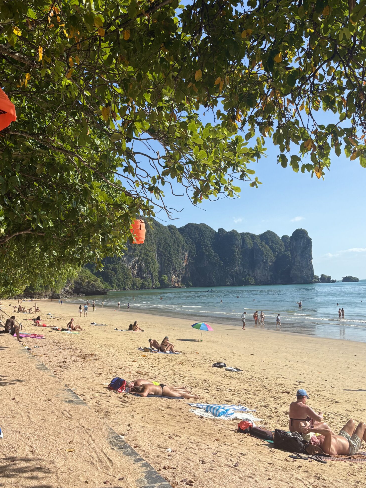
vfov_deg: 53.9
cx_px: 158
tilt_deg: +7.7
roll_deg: +3.0
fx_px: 479
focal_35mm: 34
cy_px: 226
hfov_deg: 41.7
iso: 50
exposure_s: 1/3831
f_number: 1.6
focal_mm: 5.96
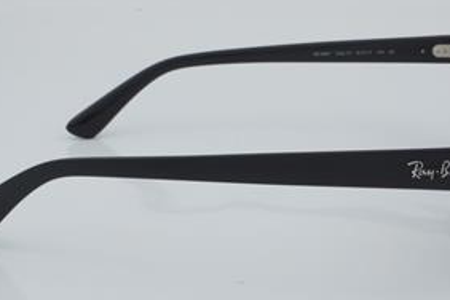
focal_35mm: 96
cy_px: 129
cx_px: 257
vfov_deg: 14.3
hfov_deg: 21.3
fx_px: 1196
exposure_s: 1/4
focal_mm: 45
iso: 100
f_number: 29
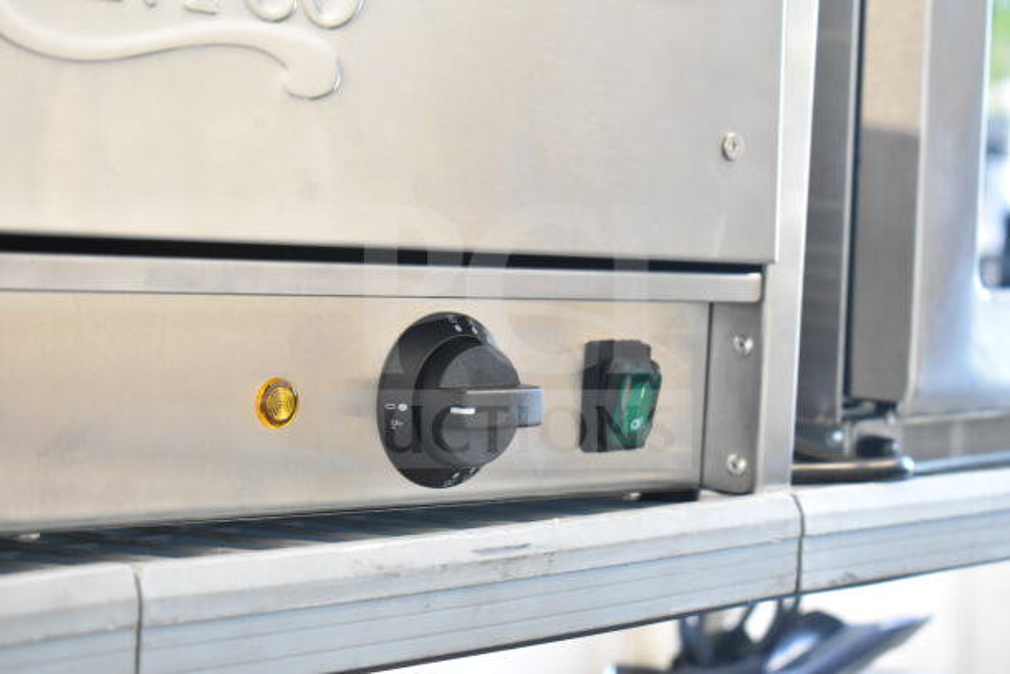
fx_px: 2315
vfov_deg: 16.6
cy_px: 337
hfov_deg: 24.6
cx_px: 505
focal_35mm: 82
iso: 5000
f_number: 5.6
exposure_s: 1/100
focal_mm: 55
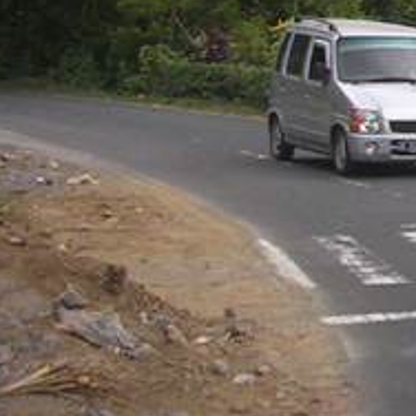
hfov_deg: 11.1
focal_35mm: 143
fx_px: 1944
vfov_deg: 12.2
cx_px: 843
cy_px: 71
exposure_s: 1/236
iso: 50
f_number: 2.8
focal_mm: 5.8
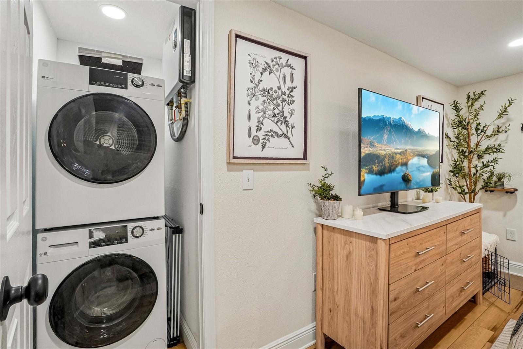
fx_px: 218
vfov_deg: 77.3
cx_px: 262
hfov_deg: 100.4
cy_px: 174
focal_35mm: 15
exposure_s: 1/30
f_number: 8
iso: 800
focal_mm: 10
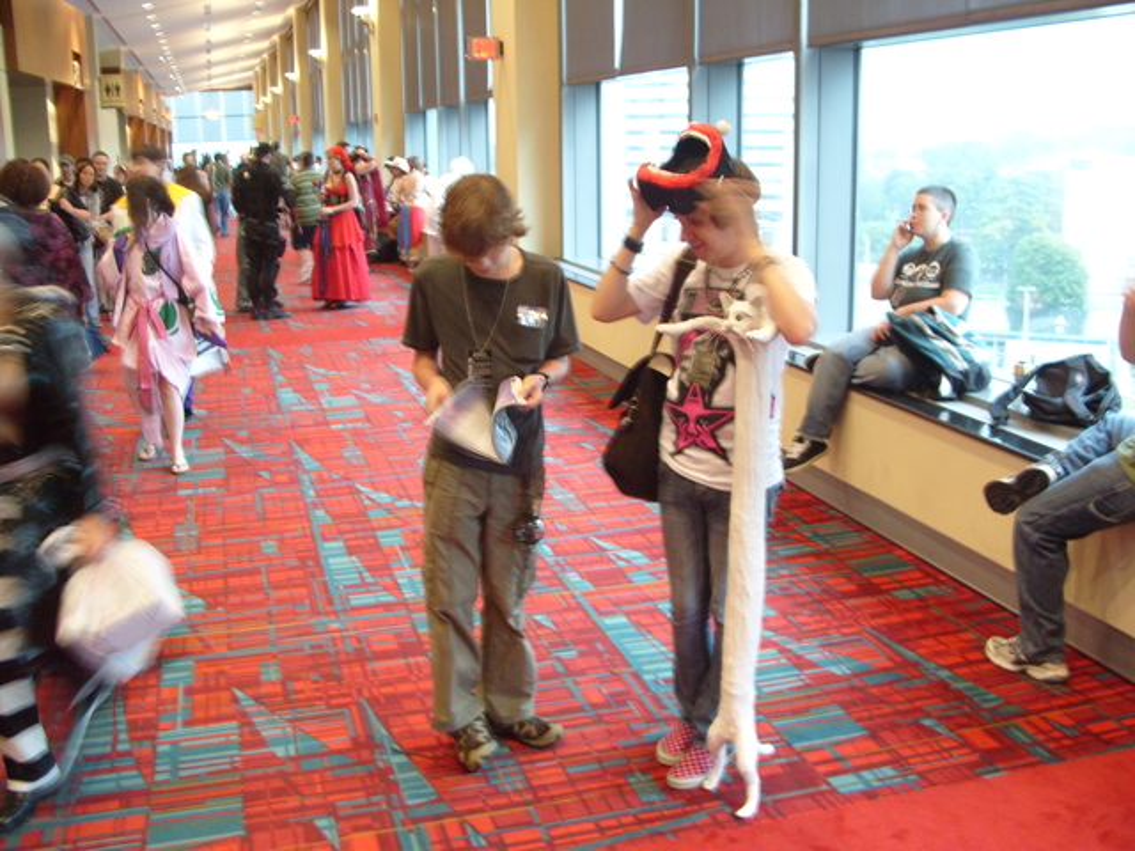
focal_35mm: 35
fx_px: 1148
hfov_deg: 52.6
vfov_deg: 40.7
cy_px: 426
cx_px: 568
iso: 200
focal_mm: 7.8
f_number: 2.8
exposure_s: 1/6
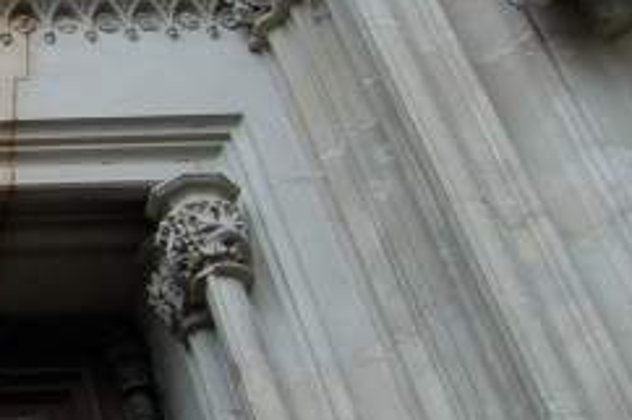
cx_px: -693
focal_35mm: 114
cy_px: -102
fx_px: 2000
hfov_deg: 14.4
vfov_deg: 11.7
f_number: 5.6
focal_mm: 18
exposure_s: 1/125
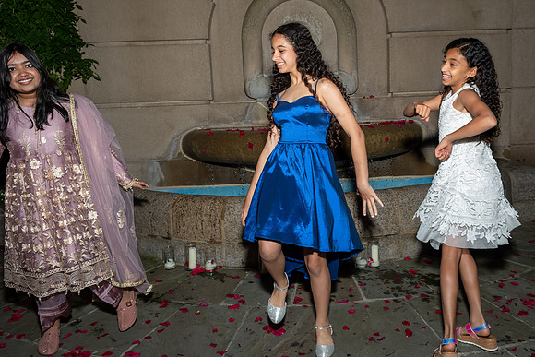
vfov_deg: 42.3
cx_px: 306
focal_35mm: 31
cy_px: 153
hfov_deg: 60.1
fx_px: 460
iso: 500
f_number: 5.6
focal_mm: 18
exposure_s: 1/250
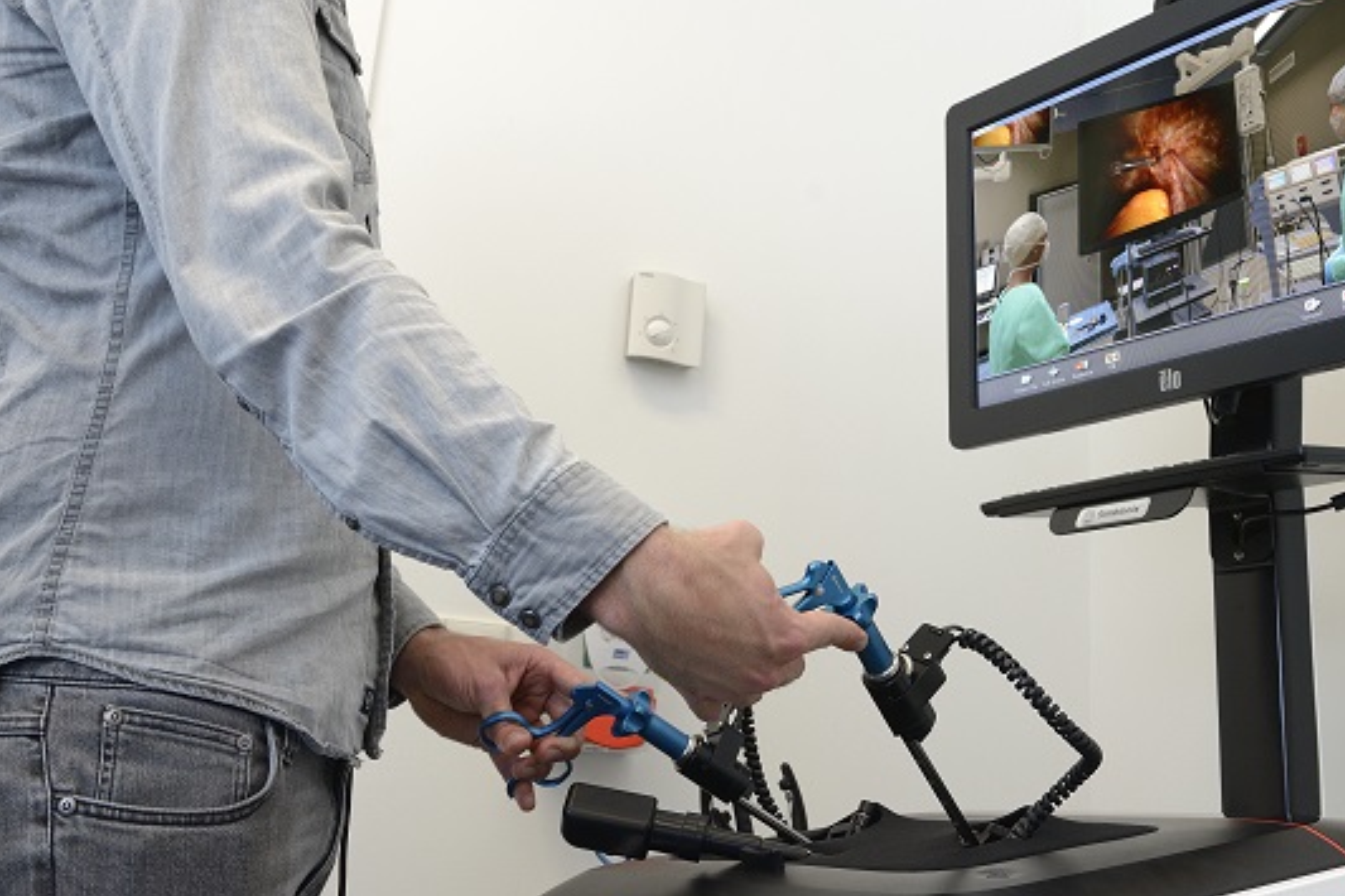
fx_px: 1793
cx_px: 800
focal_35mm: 48
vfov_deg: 27.7
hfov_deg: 41.0
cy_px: 239
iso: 640
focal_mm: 32
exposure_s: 1/60
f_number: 8
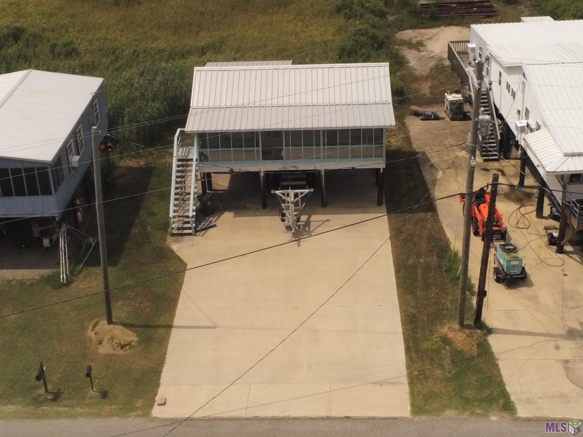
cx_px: 292
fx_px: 977
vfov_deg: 25.2
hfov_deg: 33.2
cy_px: 218
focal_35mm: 58
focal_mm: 4
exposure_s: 1/4115
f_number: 2.4
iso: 100
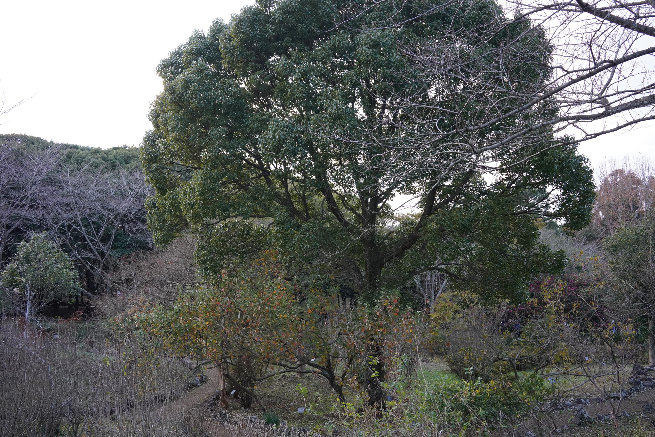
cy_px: 218
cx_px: 328
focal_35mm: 35
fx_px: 637
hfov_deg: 54.4
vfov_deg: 37.9
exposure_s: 1/100
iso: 1600
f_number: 8
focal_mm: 35
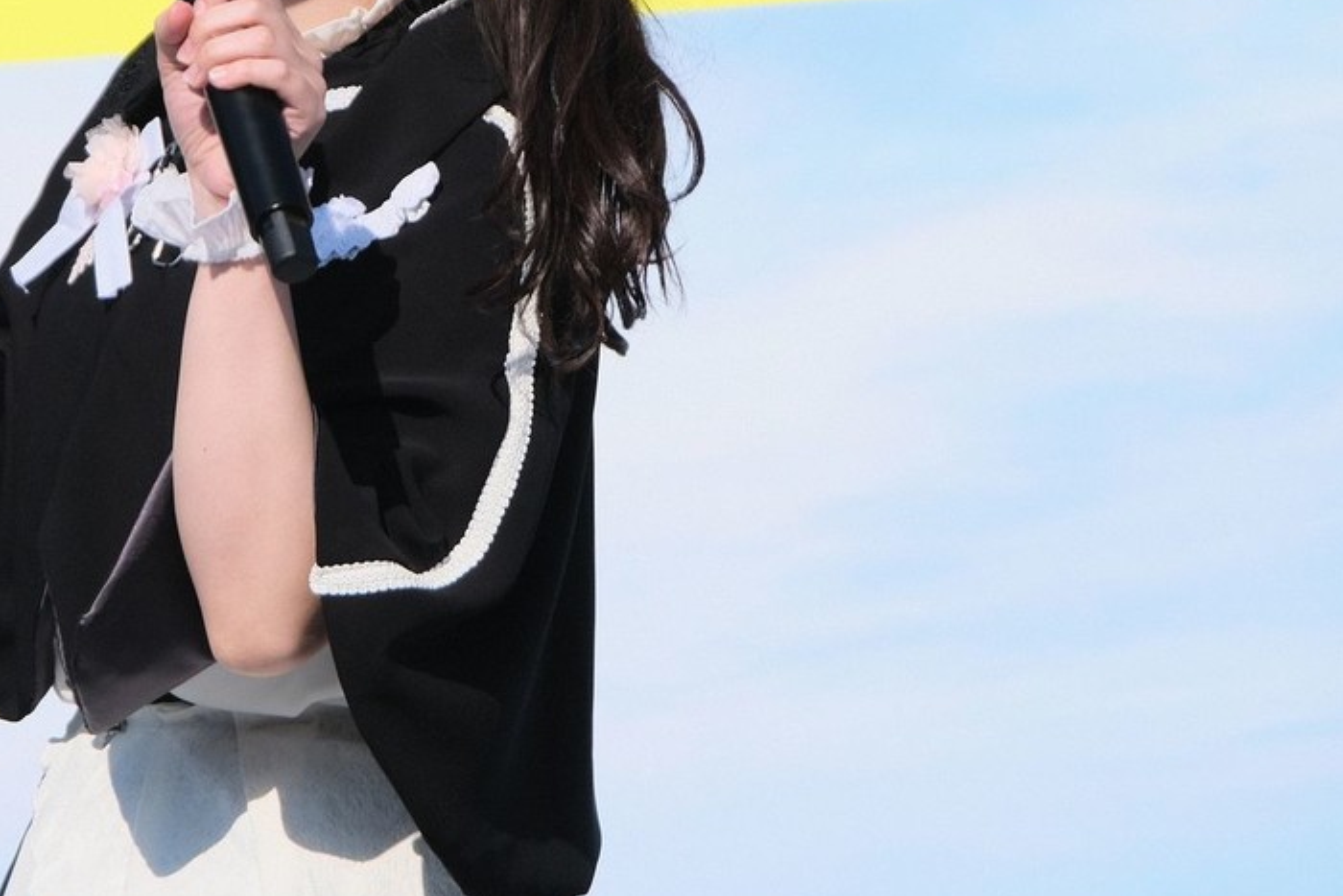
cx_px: 384
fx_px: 12984
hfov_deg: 5.9
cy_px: 278
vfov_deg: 4.0
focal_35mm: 348
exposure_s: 1/2200
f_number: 5.6
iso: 640
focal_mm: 135
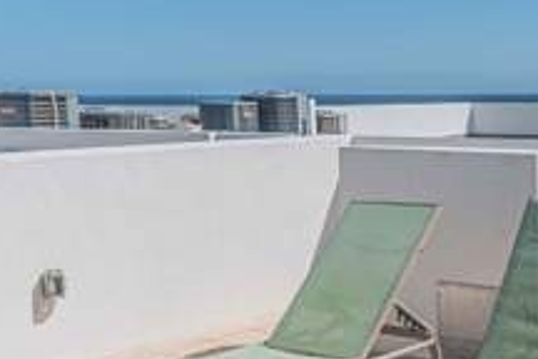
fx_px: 986
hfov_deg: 28.2
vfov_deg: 20.6
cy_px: 221
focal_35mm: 66
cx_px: 566
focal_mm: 24
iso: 100
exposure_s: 1/500
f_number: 7.1
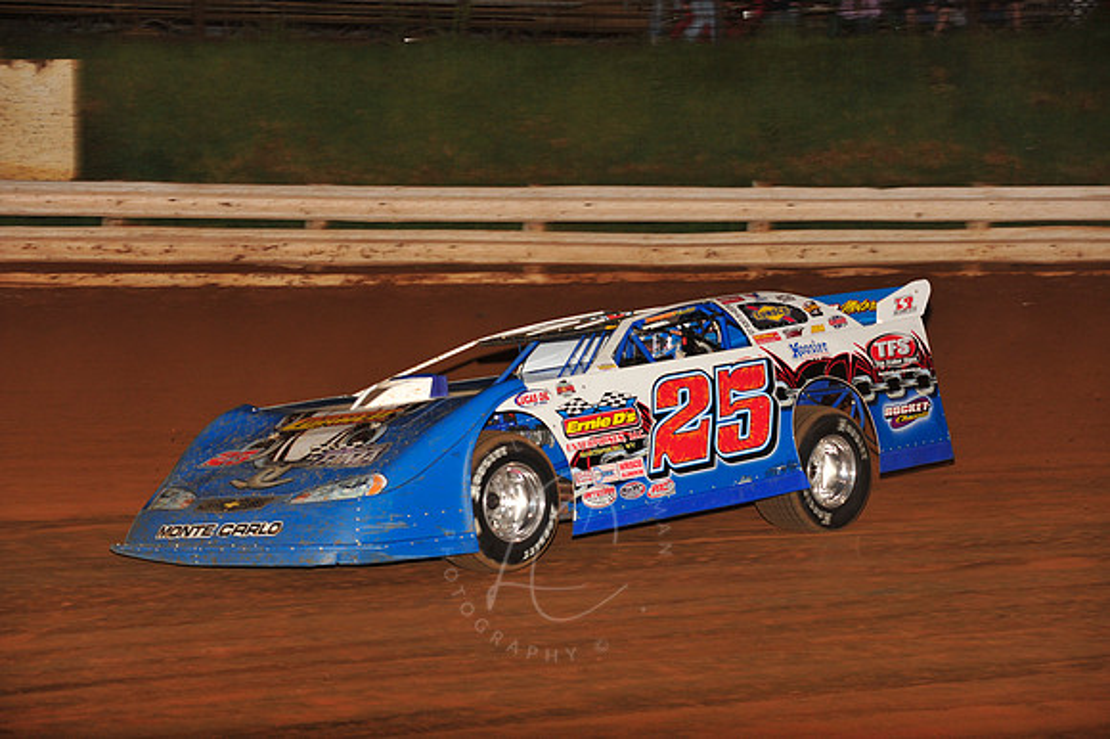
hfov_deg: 17.1
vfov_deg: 11.4
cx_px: 555
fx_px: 3698
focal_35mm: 120
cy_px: 370
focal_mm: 120
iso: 800
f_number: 6.3
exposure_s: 1/320
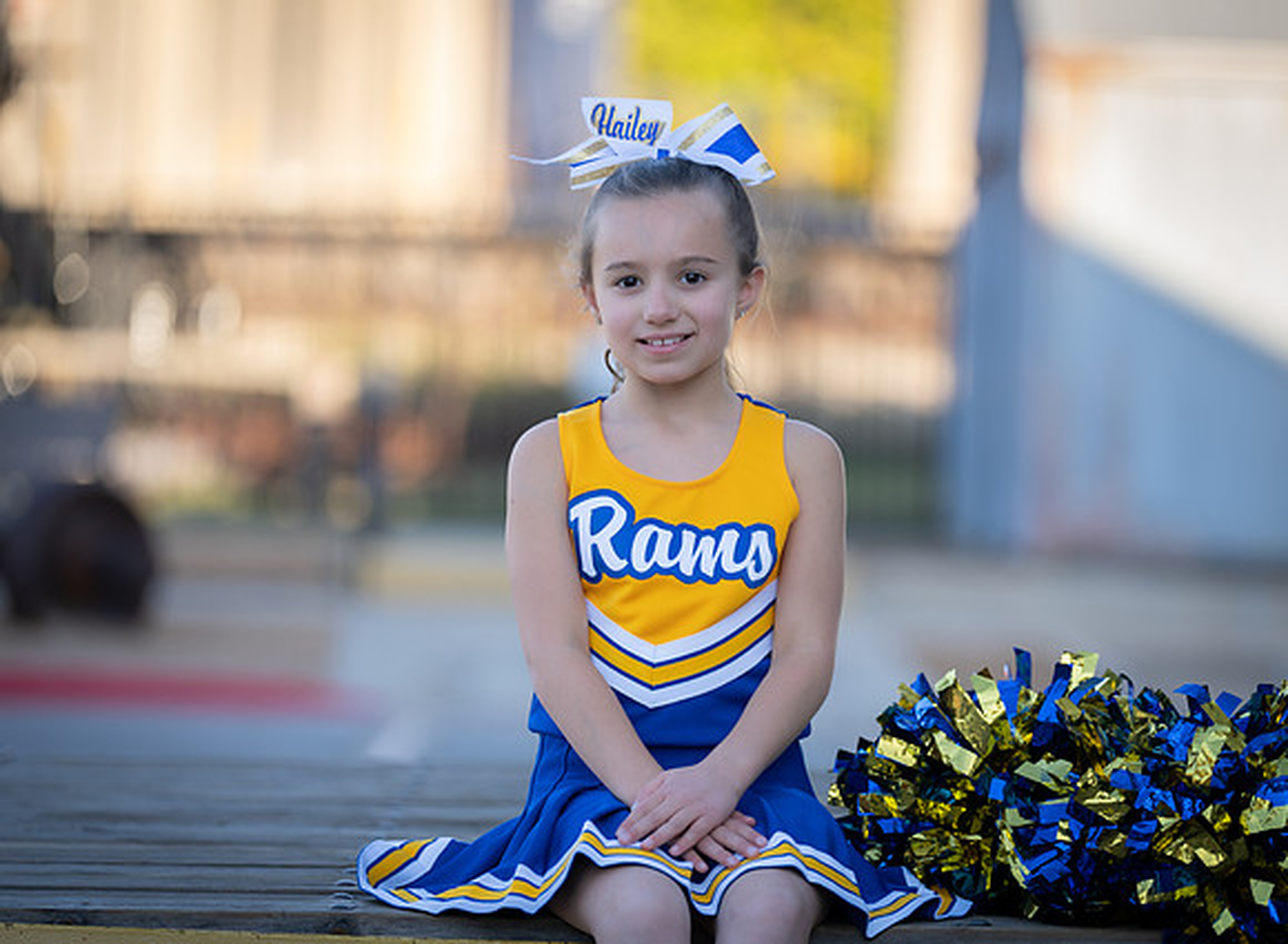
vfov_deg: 8.6
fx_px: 6260
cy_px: 472
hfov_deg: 11.7
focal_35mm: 170
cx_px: 721
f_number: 2.8
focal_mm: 154
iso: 100
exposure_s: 1/320
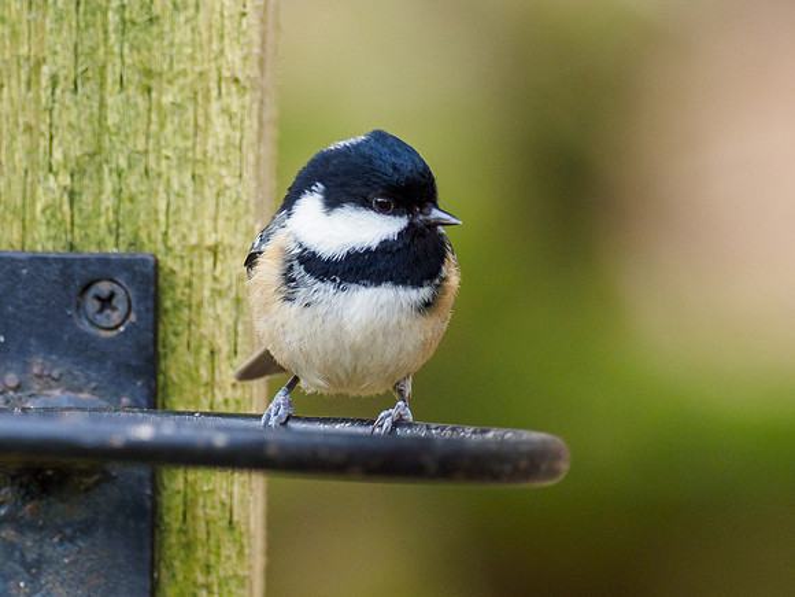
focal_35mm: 1159
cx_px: 423
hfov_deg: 1.7
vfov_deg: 1.3
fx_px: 26613
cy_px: 237
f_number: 4.5
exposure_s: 1/500
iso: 800
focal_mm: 300
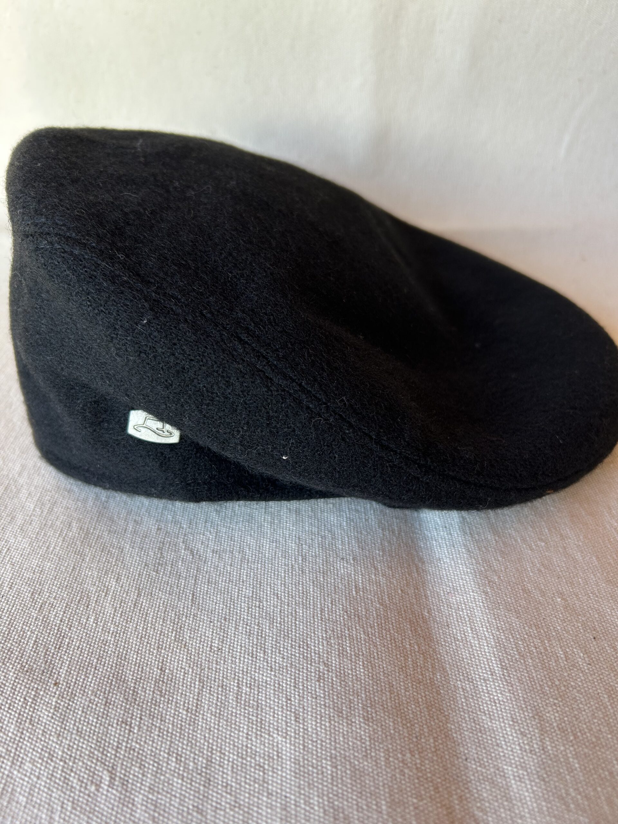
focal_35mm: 26
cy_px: 412
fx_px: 619
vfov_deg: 67.3
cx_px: 309
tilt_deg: -36.7
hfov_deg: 53.1
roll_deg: -0.7
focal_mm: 5.7
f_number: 1.5
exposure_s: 1/192
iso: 40
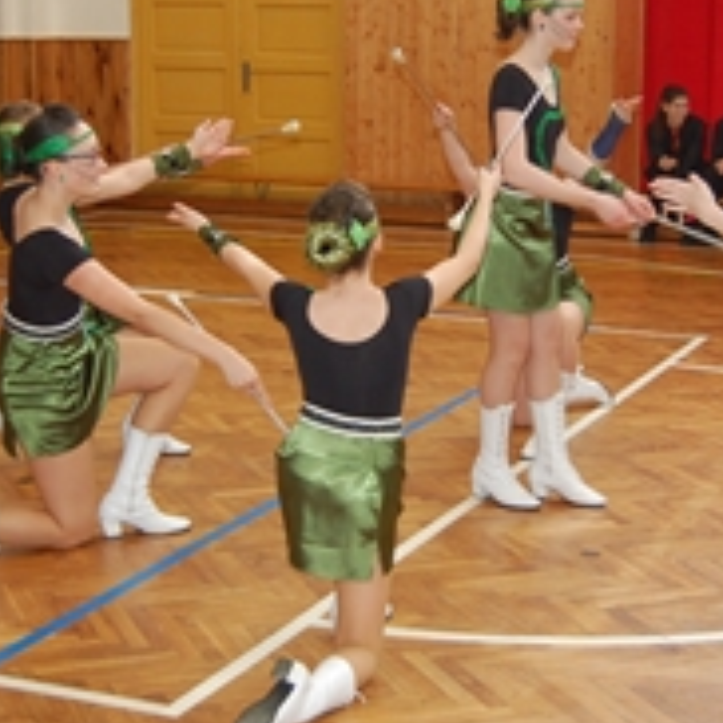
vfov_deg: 22.4
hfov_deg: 22.5
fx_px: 1820
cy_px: 278
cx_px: 409
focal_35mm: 77
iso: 400
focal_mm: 22
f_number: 3.8
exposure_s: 1/60
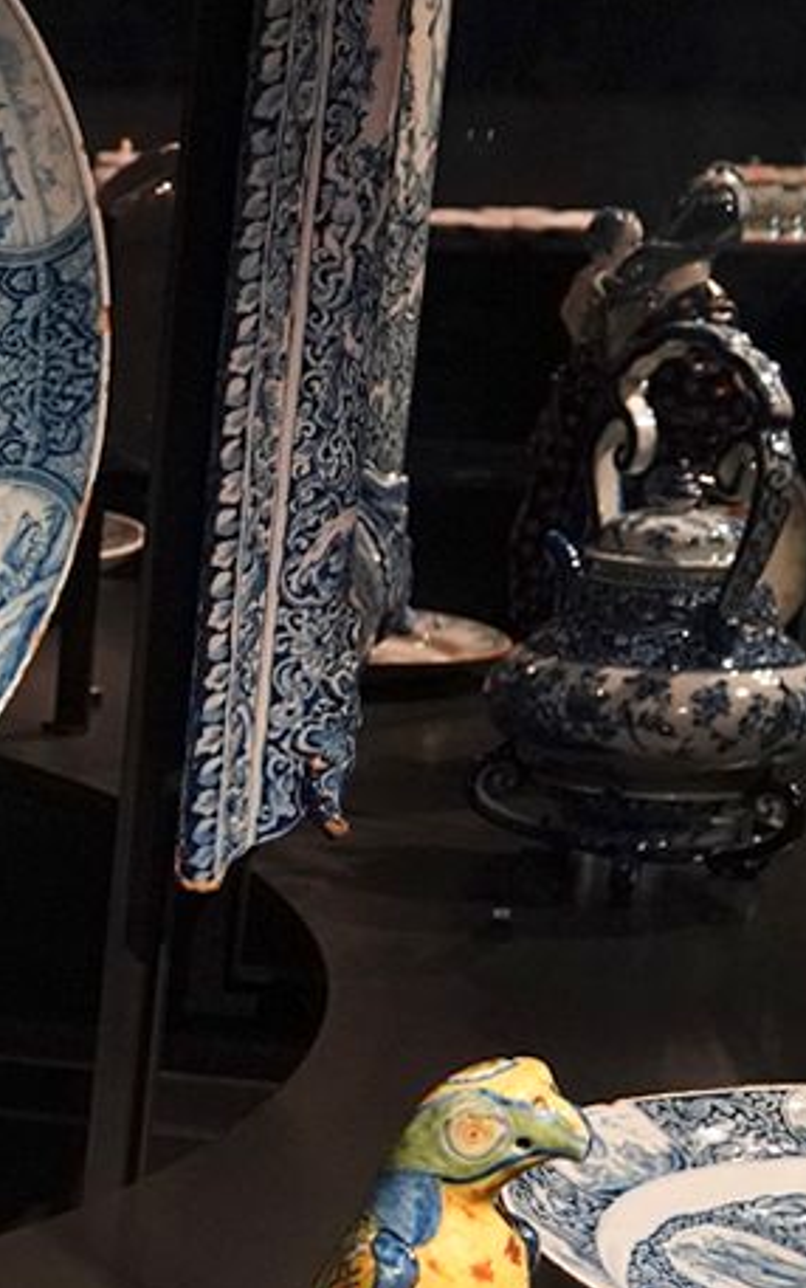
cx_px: -1020
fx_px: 3757
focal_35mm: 107
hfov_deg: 10.7
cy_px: 1043
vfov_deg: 19.2
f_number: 5
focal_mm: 24
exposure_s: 1/80
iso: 3200
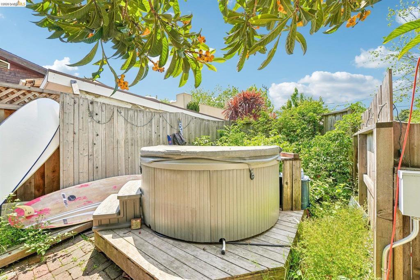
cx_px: 210
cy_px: 140
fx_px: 163
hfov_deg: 104.3
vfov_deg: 81.2
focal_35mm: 14
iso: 640
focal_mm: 14
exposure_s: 1/400
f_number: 8
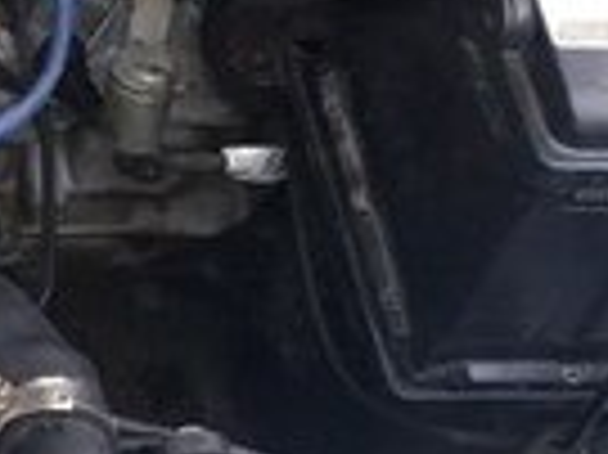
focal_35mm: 137
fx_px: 2404
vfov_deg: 10.6
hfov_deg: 12.8
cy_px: -146
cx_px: -563
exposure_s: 1/85
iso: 64
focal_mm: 3.7
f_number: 1.9
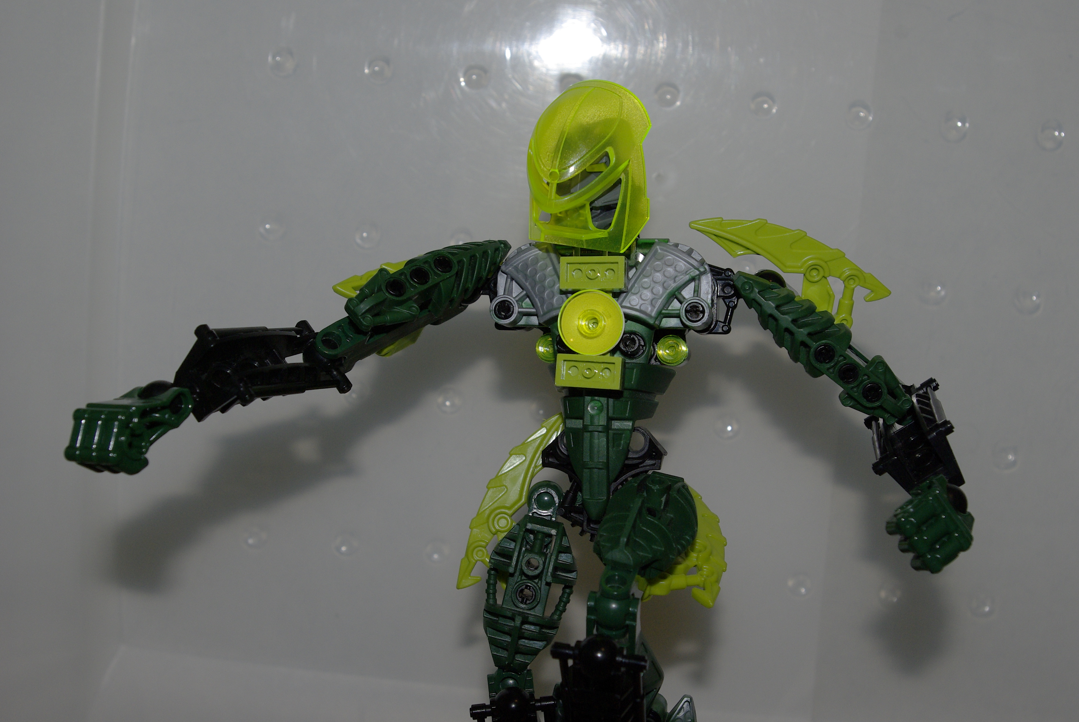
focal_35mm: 53
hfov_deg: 37.8
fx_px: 1576
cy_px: 381
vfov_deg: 25.8
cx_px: 570
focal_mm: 33
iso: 400
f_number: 8
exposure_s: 1/45
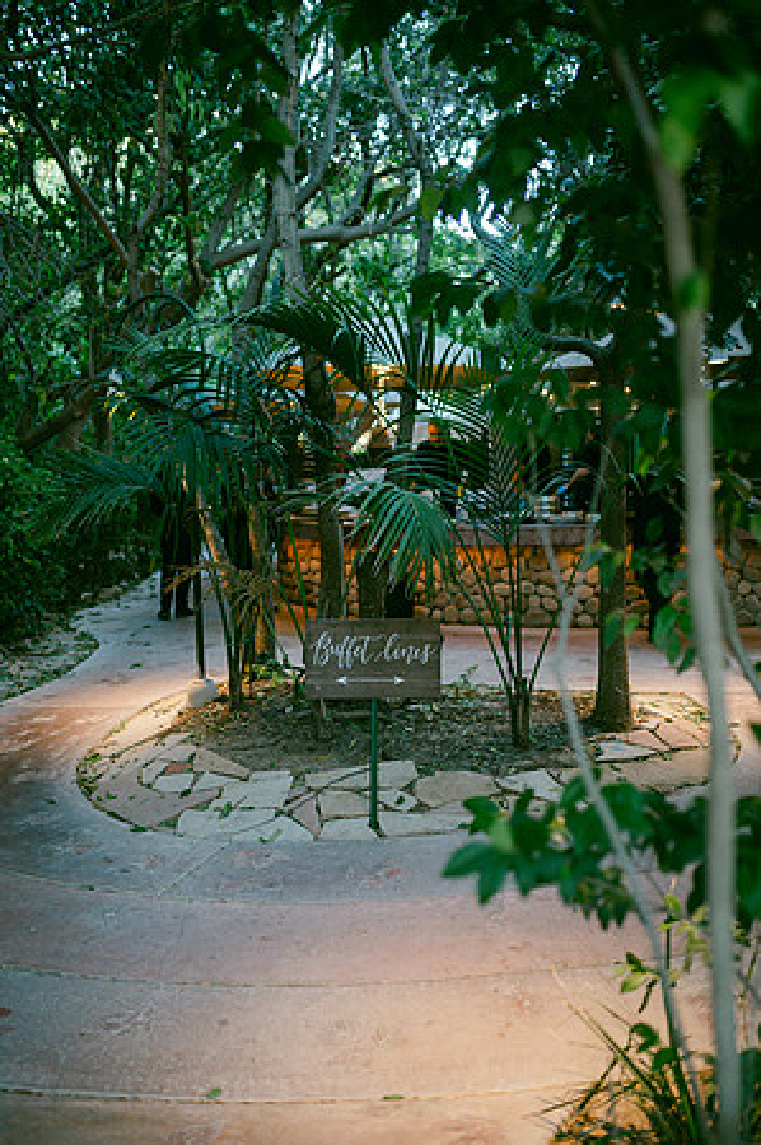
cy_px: 572
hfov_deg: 37.8
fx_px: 1112
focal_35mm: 35
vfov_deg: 54.5
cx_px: 380
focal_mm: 35
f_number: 1.8
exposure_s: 1/160
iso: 500
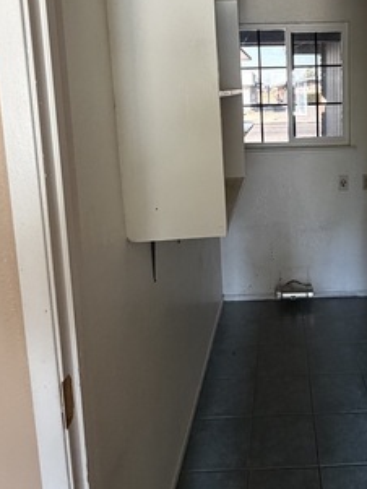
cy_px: 155
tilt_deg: -9.1
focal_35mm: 31
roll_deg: +0.8
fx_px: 438
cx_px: 296
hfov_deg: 43.3
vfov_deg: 56.8
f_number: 2.2
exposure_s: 1/60
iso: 400
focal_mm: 2.22
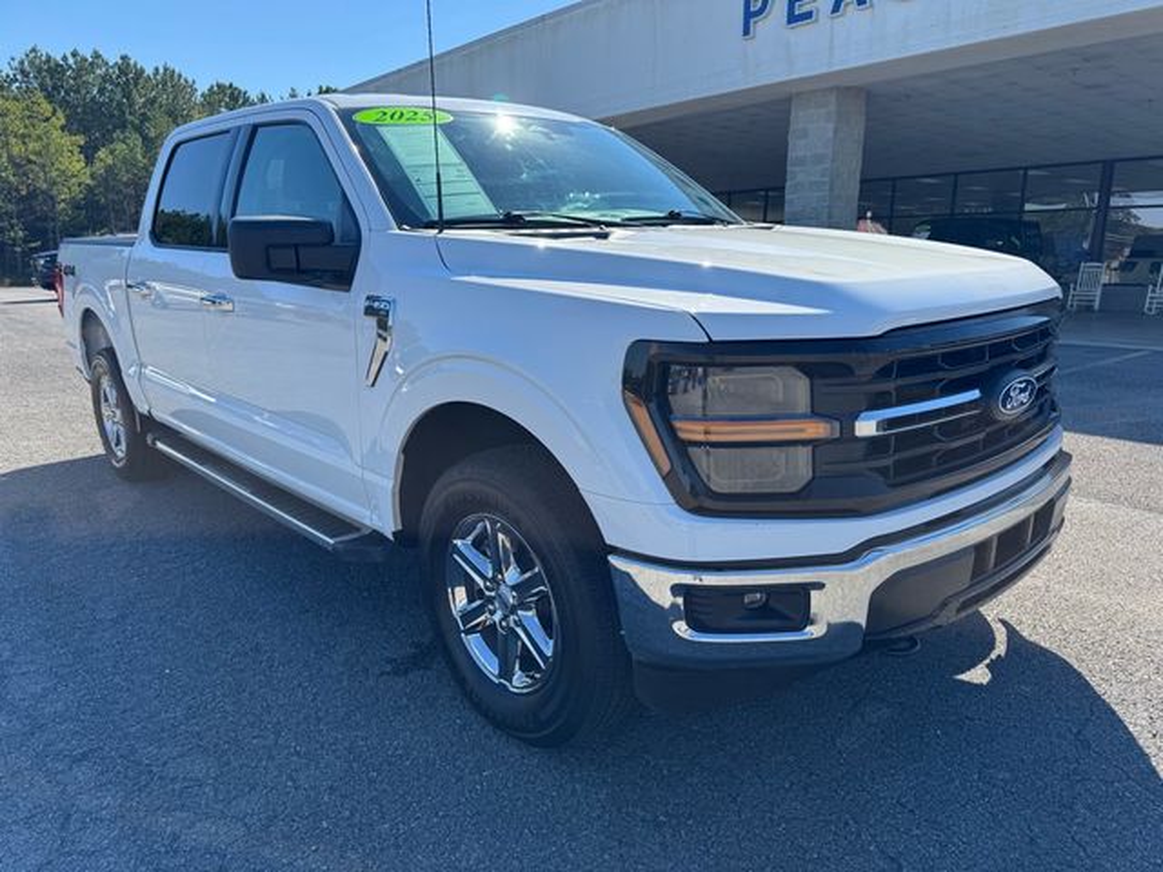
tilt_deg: -12.1
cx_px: 582
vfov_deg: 56.8
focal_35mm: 24
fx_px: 806
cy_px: 436
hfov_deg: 71.6
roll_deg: -0.6
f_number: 1.78
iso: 80
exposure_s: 1/2252
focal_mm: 6.76
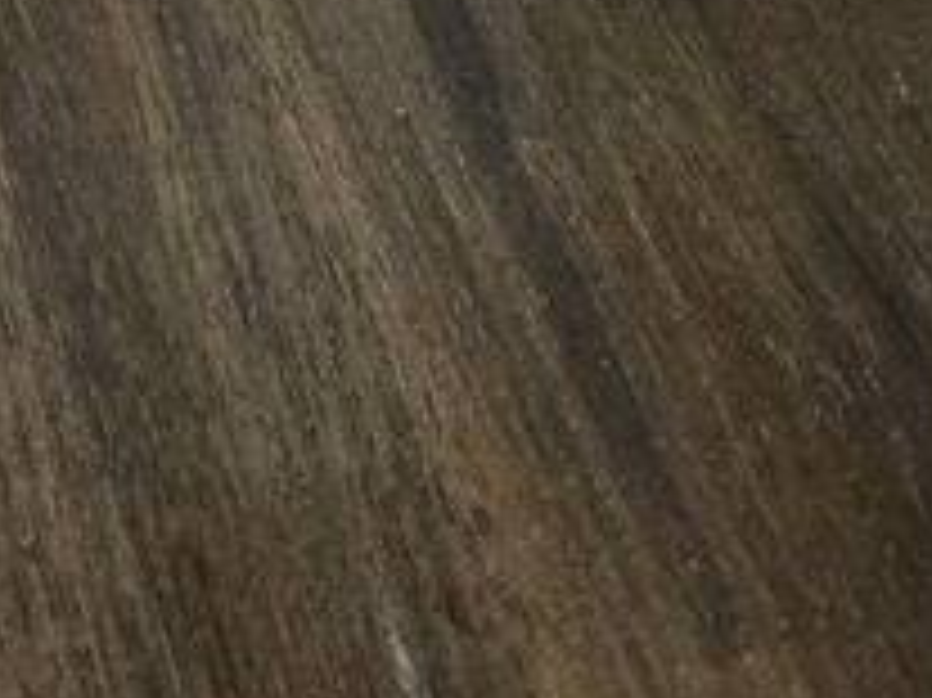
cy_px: -1081
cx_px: -979
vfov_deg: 8.7
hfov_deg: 11.6
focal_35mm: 152
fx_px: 4090
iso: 320
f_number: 1.7
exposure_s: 1/120
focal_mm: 6.3
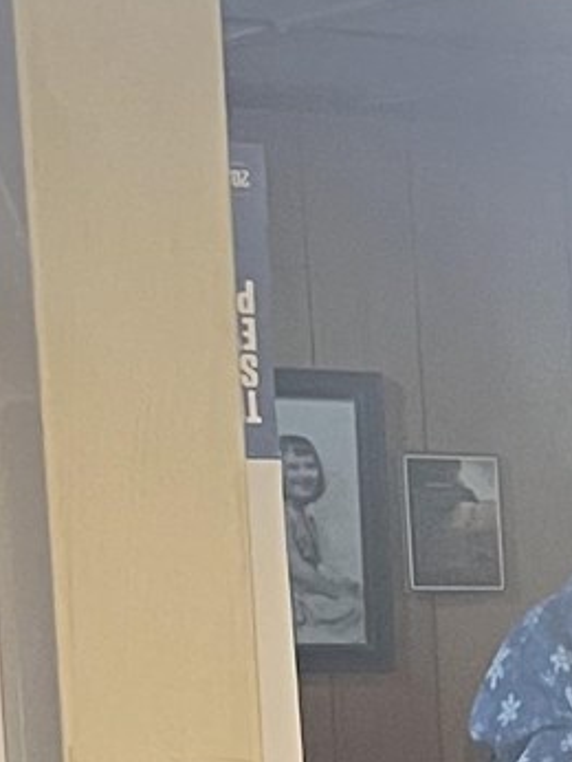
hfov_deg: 7.4
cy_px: 1136
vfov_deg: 11.0
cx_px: 1793
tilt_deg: -9.4
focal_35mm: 173
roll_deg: -0.9
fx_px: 3807
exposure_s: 1/40
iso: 400
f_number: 1.6
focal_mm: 5.1
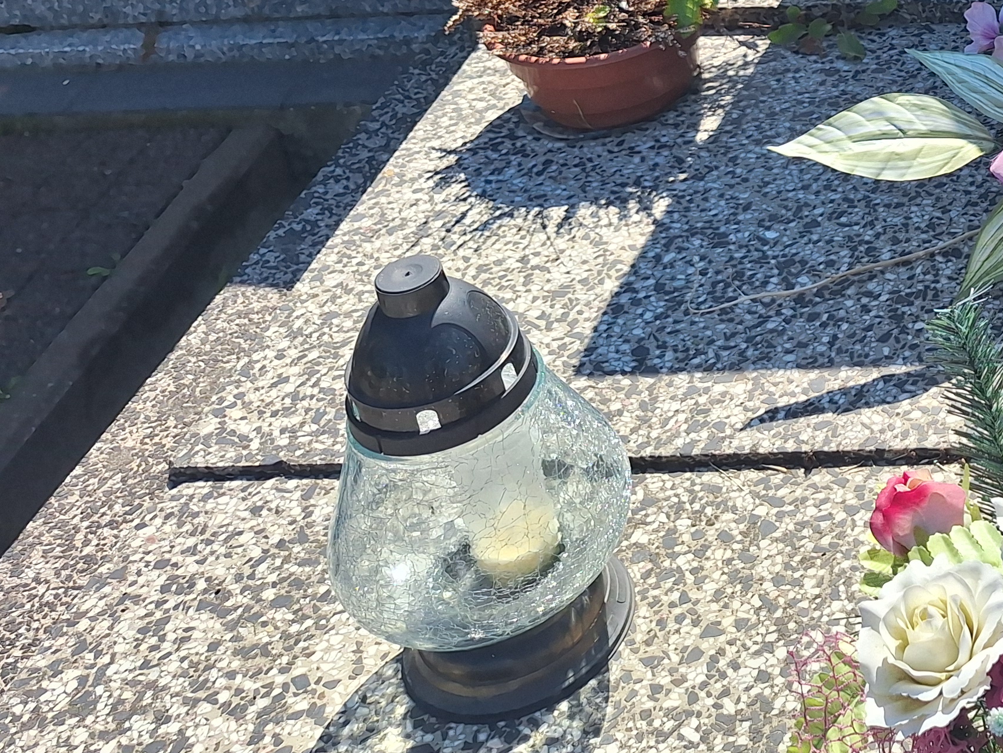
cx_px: 1195
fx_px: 1594
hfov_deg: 30.0
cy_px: -98
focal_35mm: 55
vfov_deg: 24.6
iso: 40
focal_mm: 5.54
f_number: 1.8
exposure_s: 1/2110
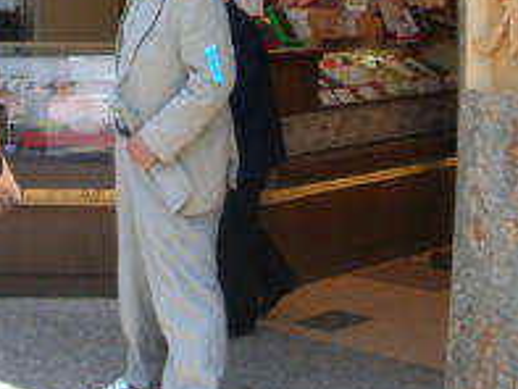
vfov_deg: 15.5
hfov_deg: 21.4
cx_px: 163
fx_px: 1363
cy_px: -103
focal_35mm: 91
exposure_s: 1/160
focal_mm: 5.8
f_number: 4.3
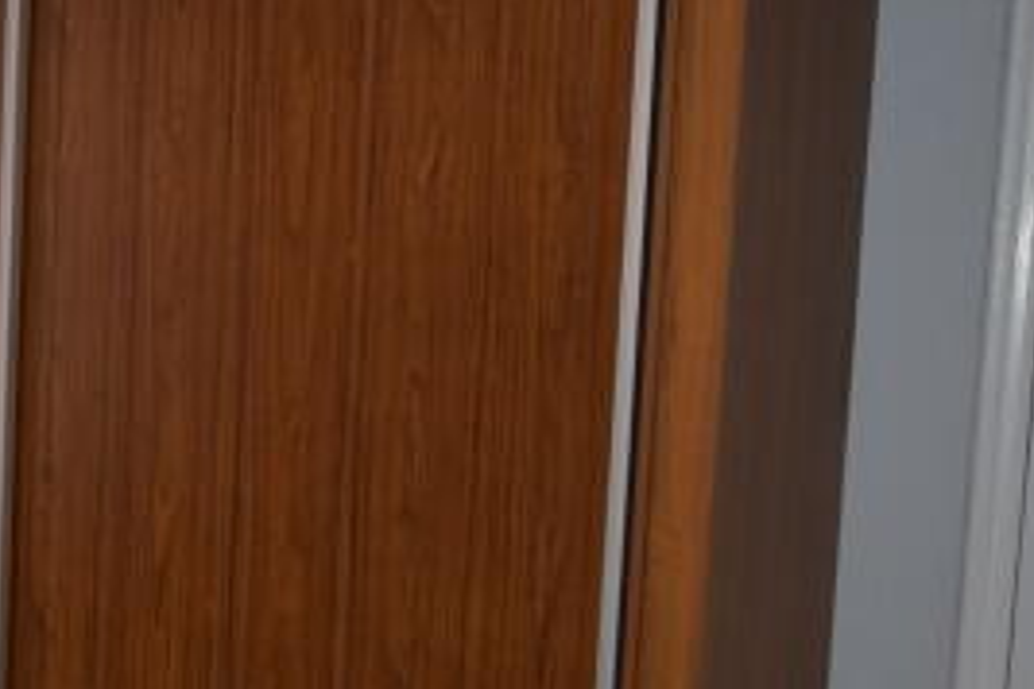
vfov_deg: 18.2
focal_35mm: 75
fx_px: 2152
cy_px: 443
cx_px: 155
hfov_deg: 26.3
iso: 800
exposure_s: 1/125
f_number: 5.6
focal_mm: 13
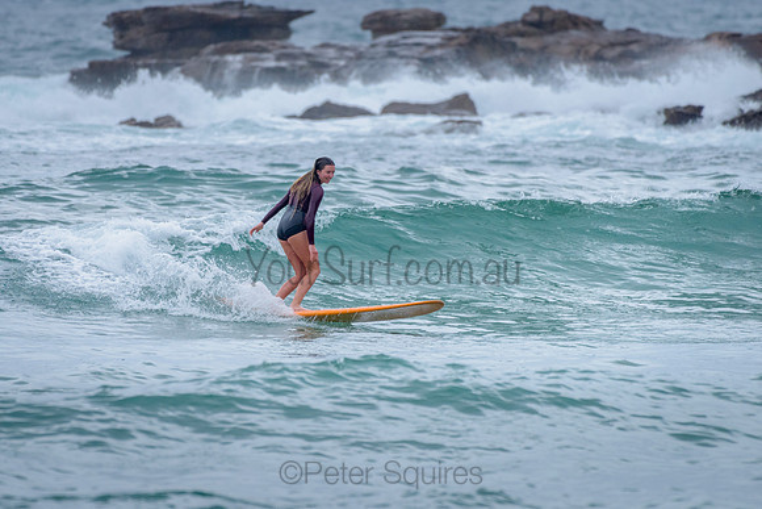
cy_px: 247
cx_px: 311
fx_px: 12982
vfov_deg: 2.2
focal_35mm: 613
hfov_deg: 3.4
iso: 1250
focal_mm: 500
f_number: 5.6
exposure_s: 1/2000
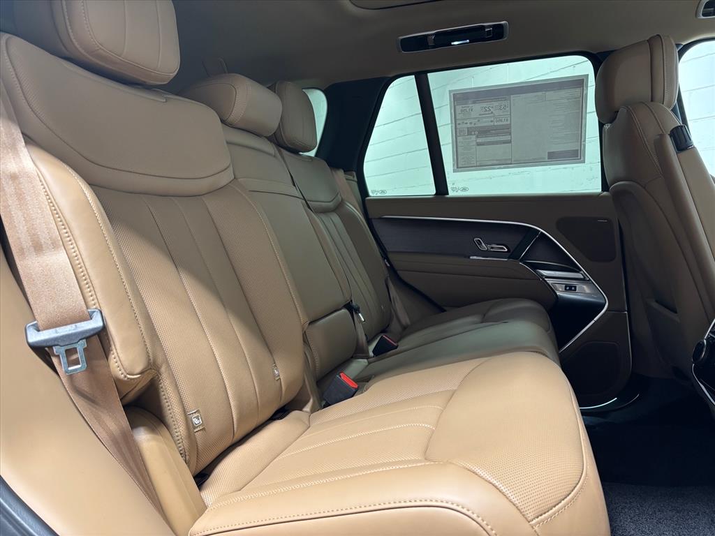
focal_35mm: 26
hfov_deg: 67.3
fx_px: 537
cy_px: 268
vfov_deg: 53.1
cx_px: 358
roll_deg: +1.4
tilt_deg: -4.6
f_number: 1.6
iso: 100
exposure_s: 1/60
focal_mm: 5.96
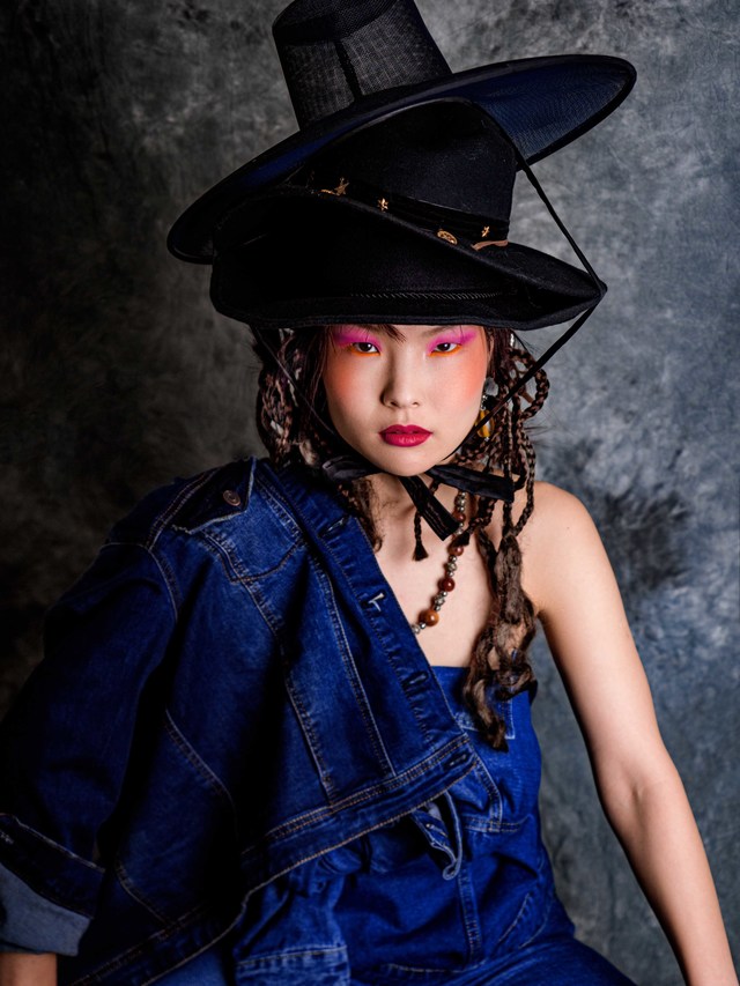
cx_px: 370
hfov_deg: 24.4
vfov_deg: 32.2
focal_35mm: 60
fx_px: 1710
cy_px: 493
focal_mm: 30
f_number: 2.8
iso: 200
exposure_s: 1/250
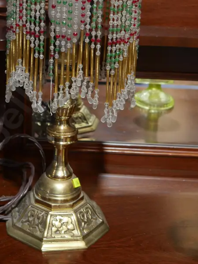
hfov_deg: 23.9
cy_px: 49
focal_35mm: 61
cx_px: 65
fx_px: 465
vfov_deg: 30.8
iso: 500
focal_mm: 18
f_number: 4
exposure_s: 1/60
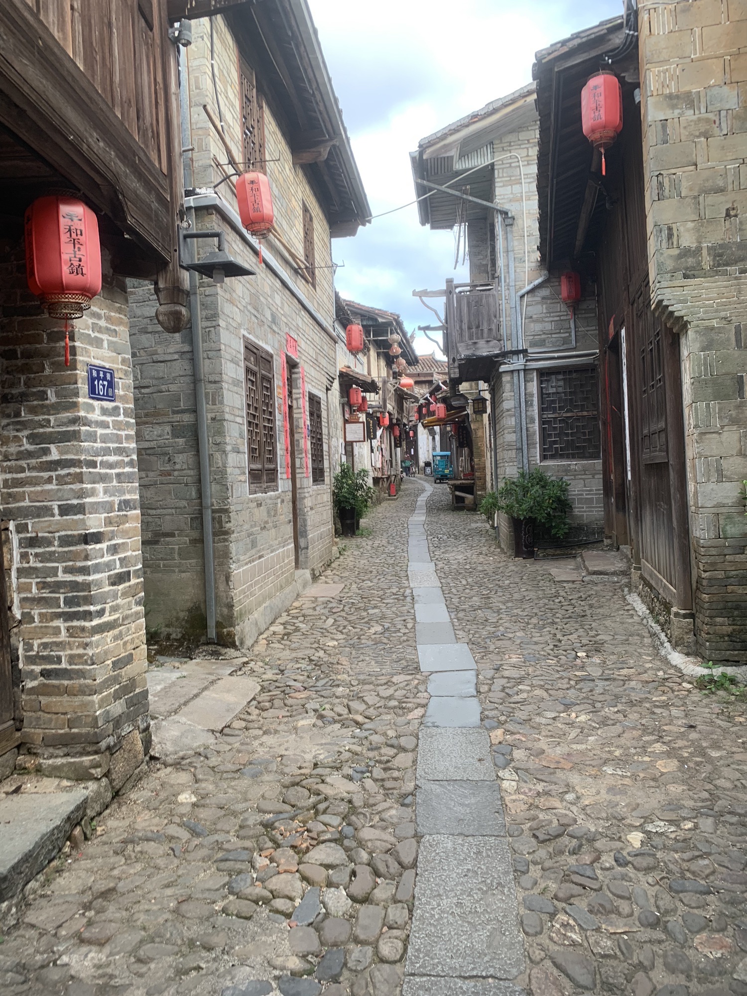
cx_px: 374
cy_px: 498
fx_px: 748
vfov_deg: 67.3
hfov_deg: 53.1
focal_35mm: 26
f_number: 1.8
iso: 50
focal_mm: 4.25
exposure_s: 1/121
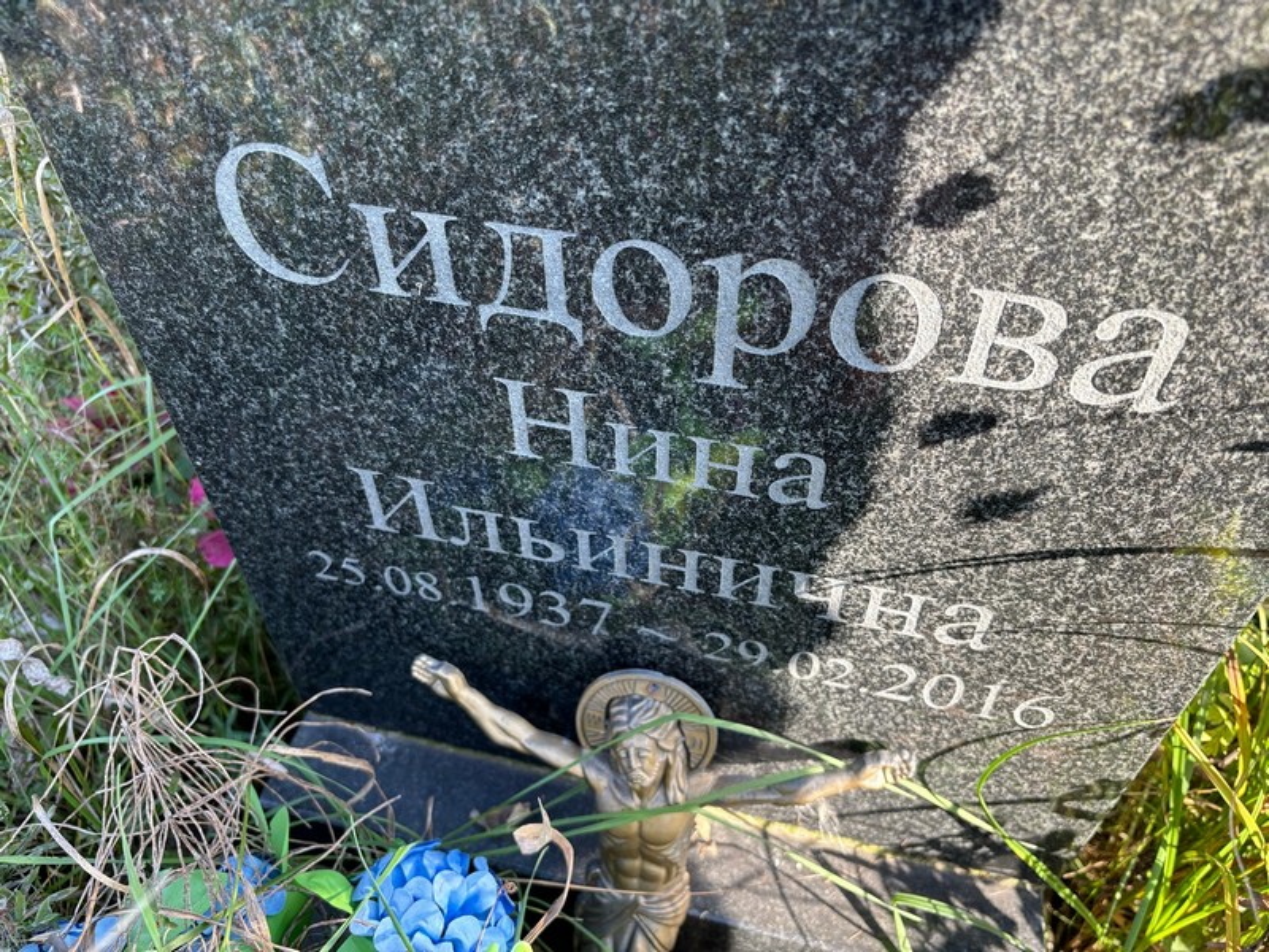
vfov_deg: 53.1
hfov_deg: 67.3
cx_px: 634
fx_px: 953
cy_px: 476
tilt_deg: -45.2
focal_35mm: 26
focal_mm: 5.96
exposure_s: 1/158
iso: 40
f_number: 1.6
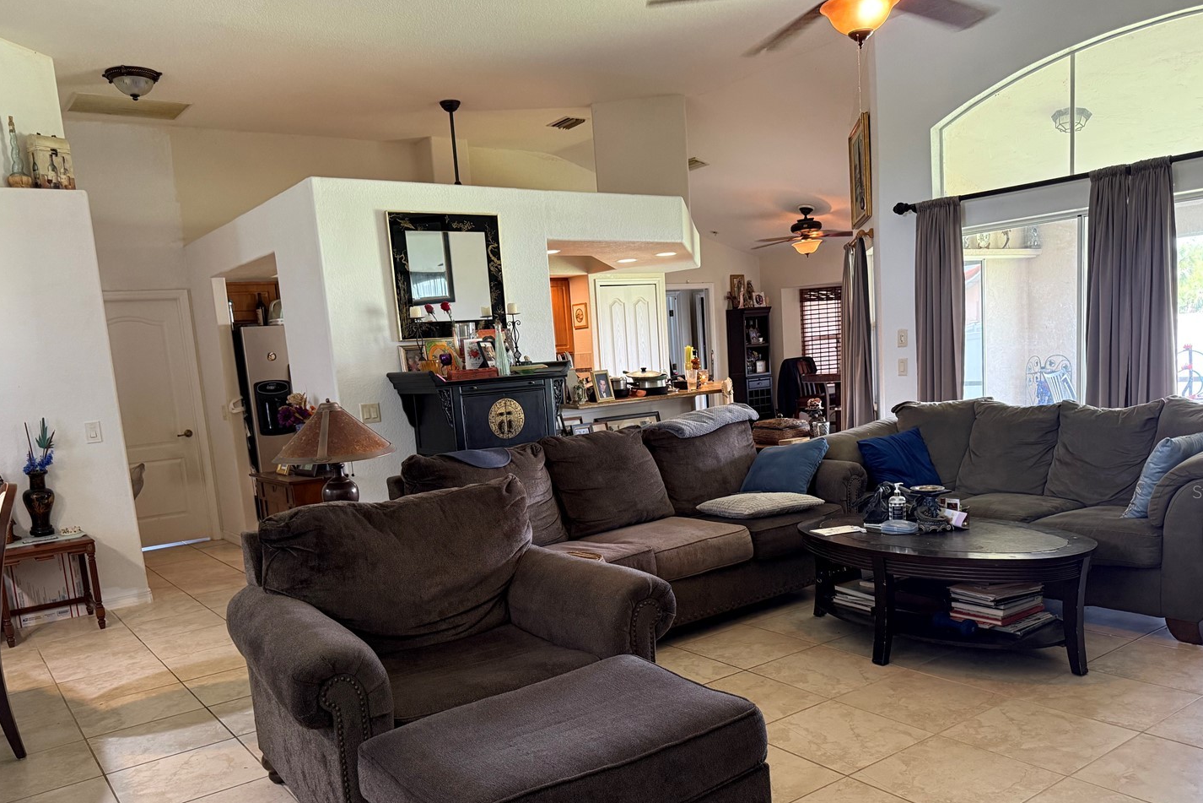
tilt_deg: -7.2
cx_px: 597
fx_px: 936
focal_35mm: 28
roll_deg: +4.4
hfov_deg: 65.5
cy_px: 491
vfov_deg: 46.1
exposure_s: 1/60
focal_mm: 6.76
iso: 400
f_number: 1.78
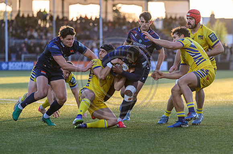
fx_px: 1522
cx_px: 127
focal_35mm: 236
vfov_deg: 5.8
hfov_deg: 8.8
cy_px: 100
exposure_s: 1/2000
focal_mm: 180
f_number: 4
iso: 1600
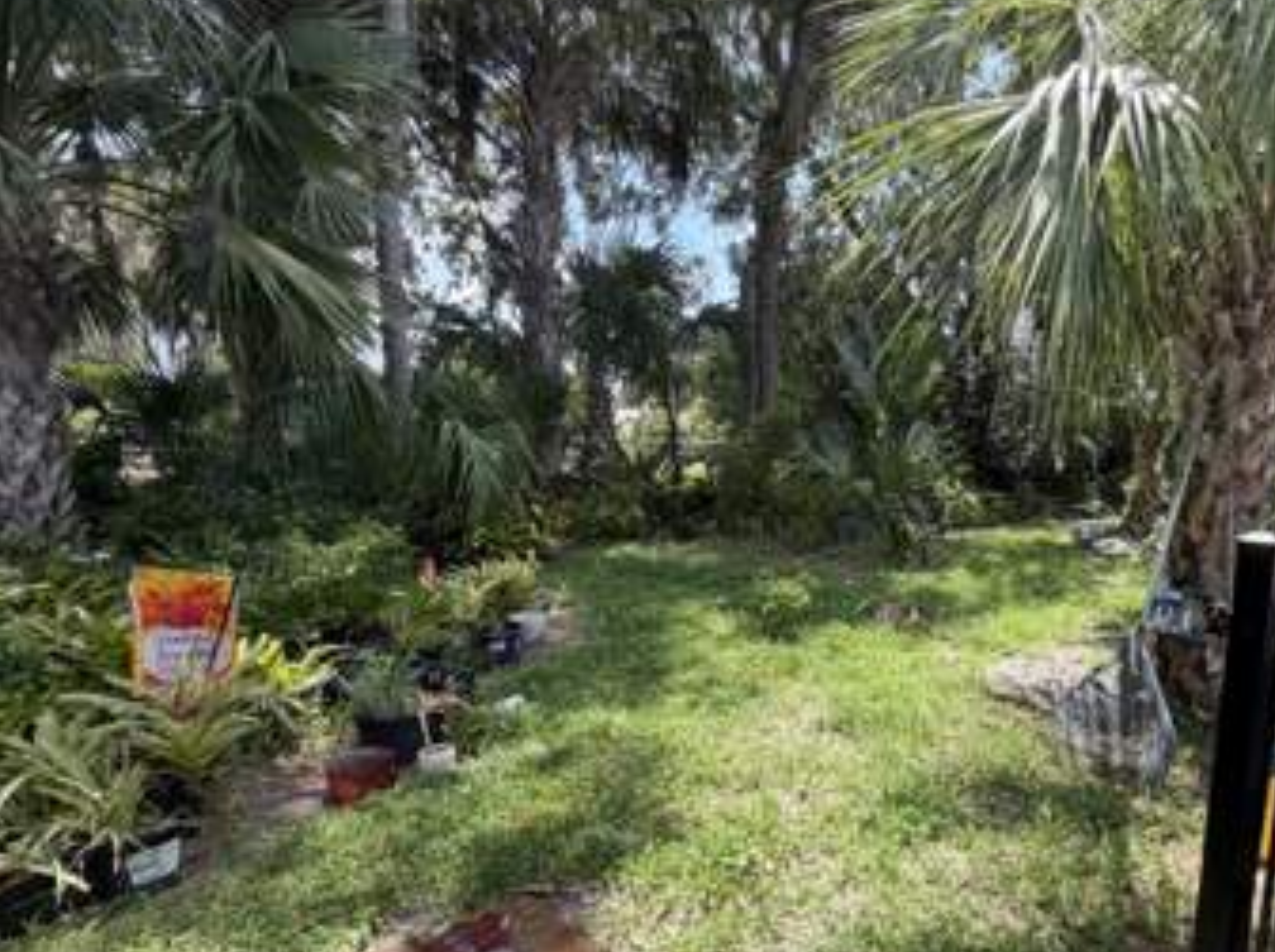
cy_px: 559
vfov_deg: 65.4
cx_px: 899
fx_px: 736
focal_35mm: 20
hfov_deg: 77.8
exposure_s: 1/361
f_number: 2.2
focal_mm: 2.22
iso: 50
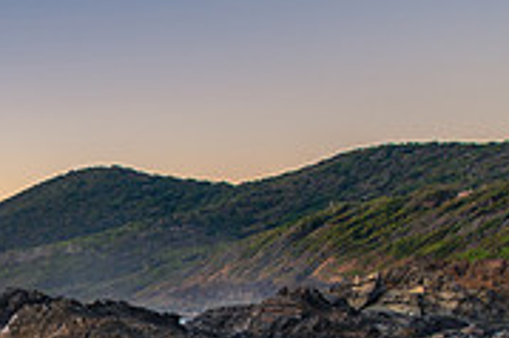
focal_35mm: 80
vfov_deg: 15.8
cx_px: -210
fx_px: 1130
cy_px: 487
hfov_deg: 21.9
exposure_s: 2
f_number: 9
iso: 200
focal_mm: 24
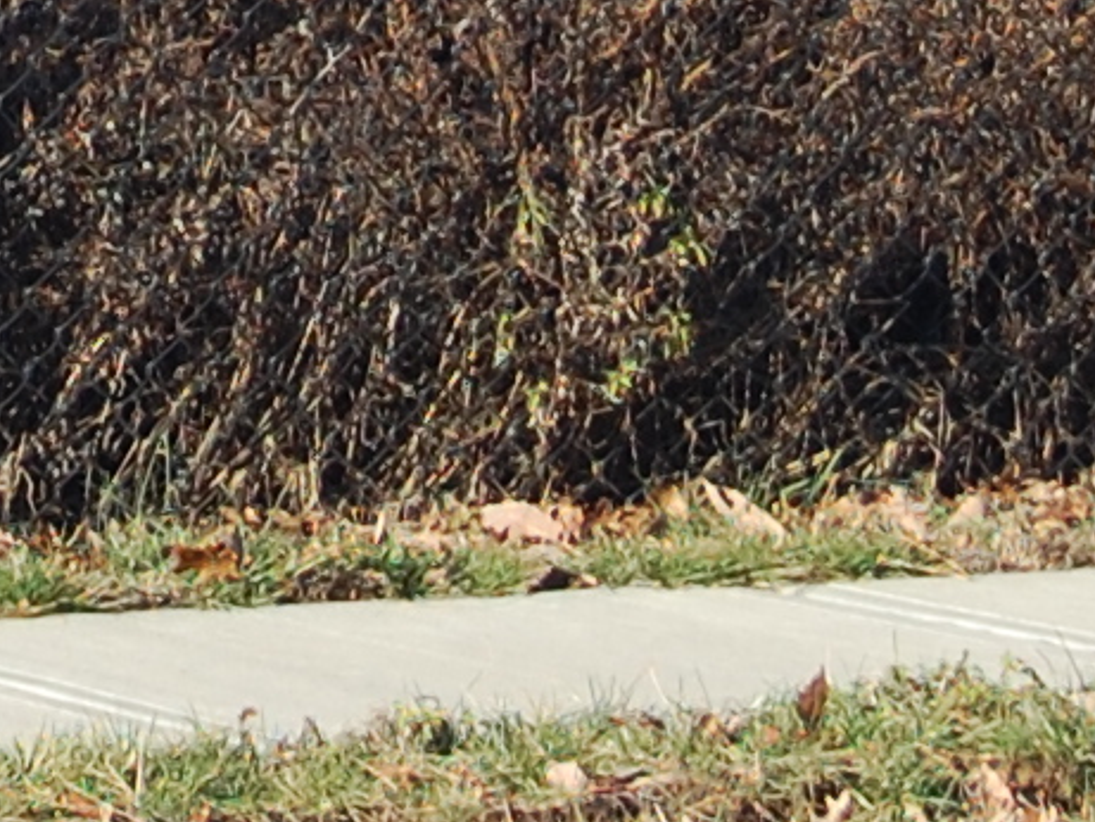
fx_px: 14270
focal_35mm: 451
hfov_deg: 4.4
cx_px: -620
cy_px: -1321
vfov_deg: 3.3
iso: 200
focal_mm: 48
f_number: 8
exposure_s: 1/250
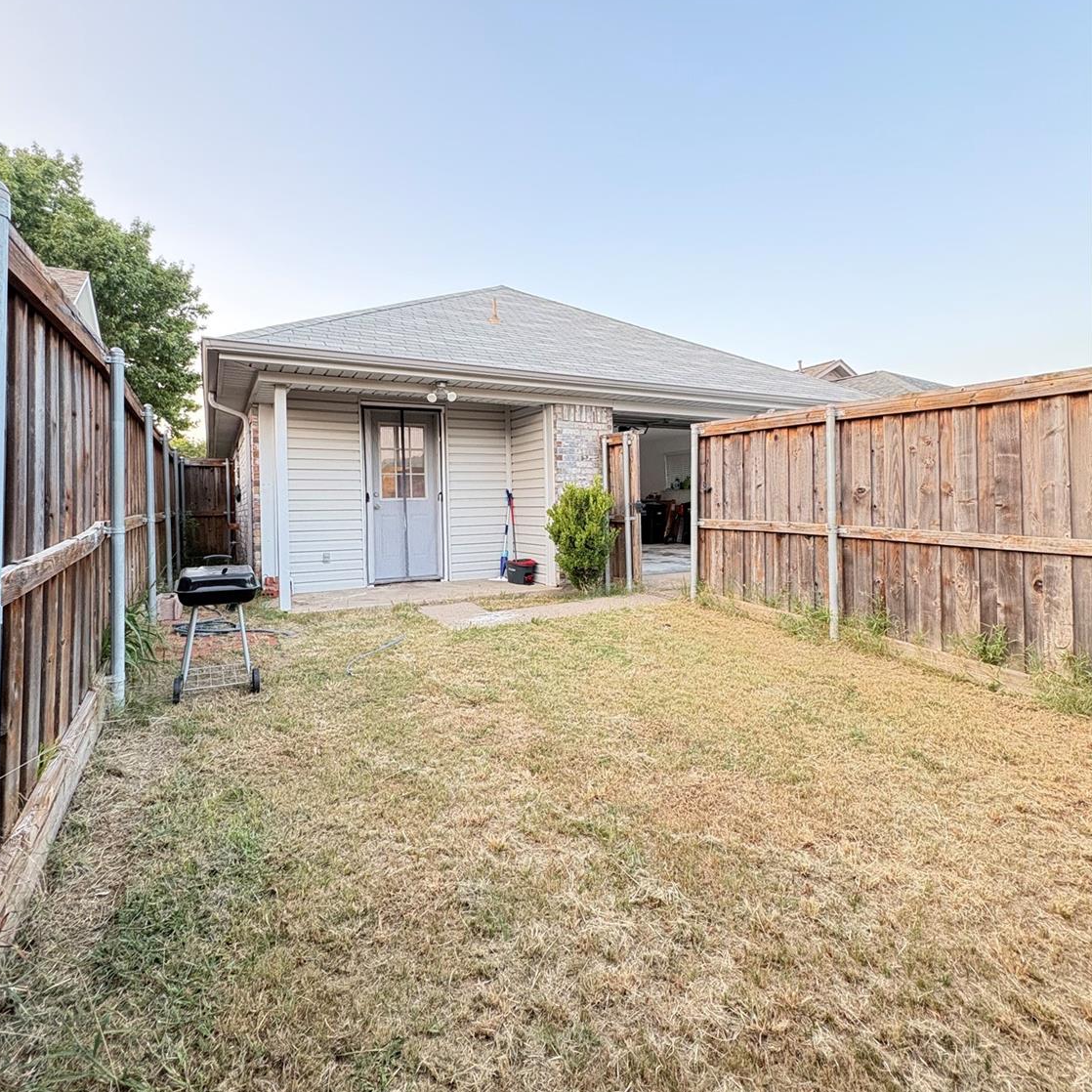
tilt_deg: +1.6
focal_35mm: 17
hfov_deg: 83.9
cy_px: 504
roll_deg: +1.2
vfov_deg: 83.8
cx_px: 531
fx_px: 607
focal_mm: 2.22
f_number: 2.2
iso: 200
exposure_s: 1/82
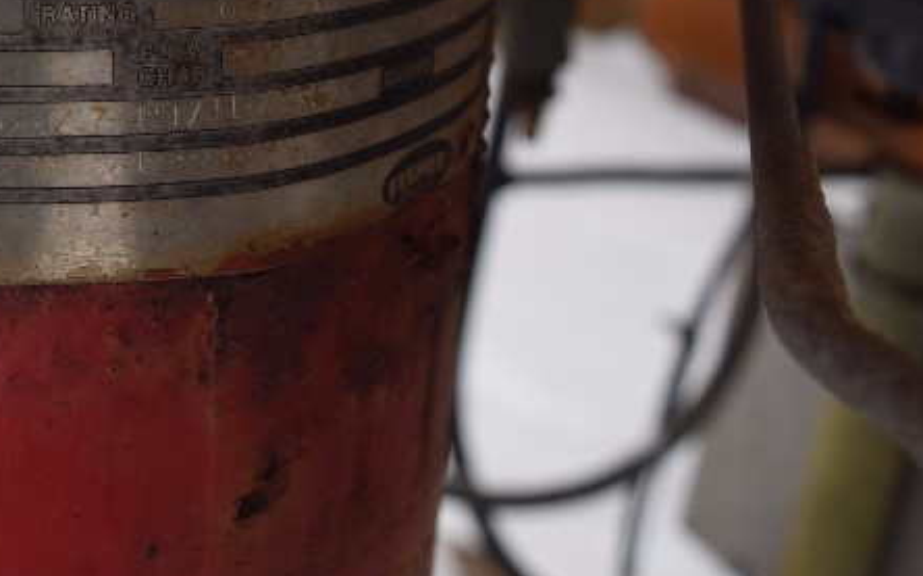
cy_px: 93
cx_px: 135
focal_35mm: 58
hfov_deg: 33.7
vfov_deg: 22.0
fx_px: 1456
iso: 400
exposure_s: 1/125
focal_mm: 21
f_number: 5.6
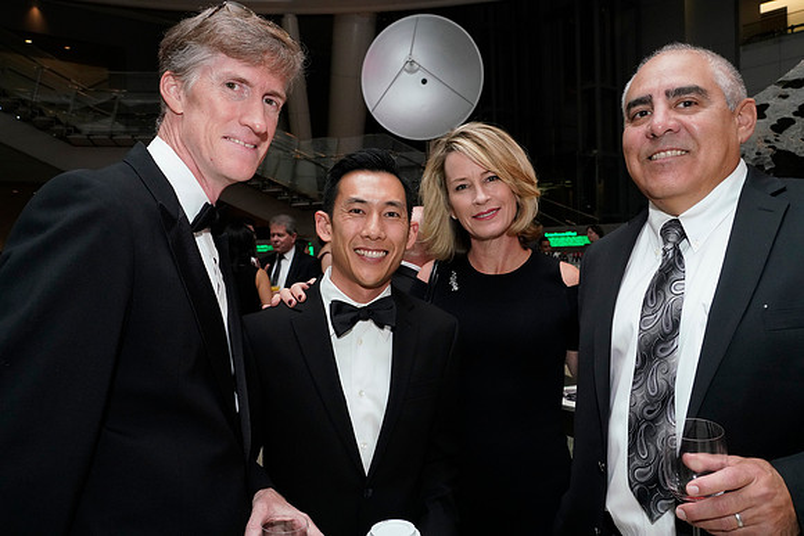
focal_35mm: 30
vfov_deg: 43.6
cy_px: 268
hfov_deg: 61.9
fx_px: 670
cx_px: 402
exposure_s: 1/125
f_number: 8
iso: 5000
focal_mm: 30
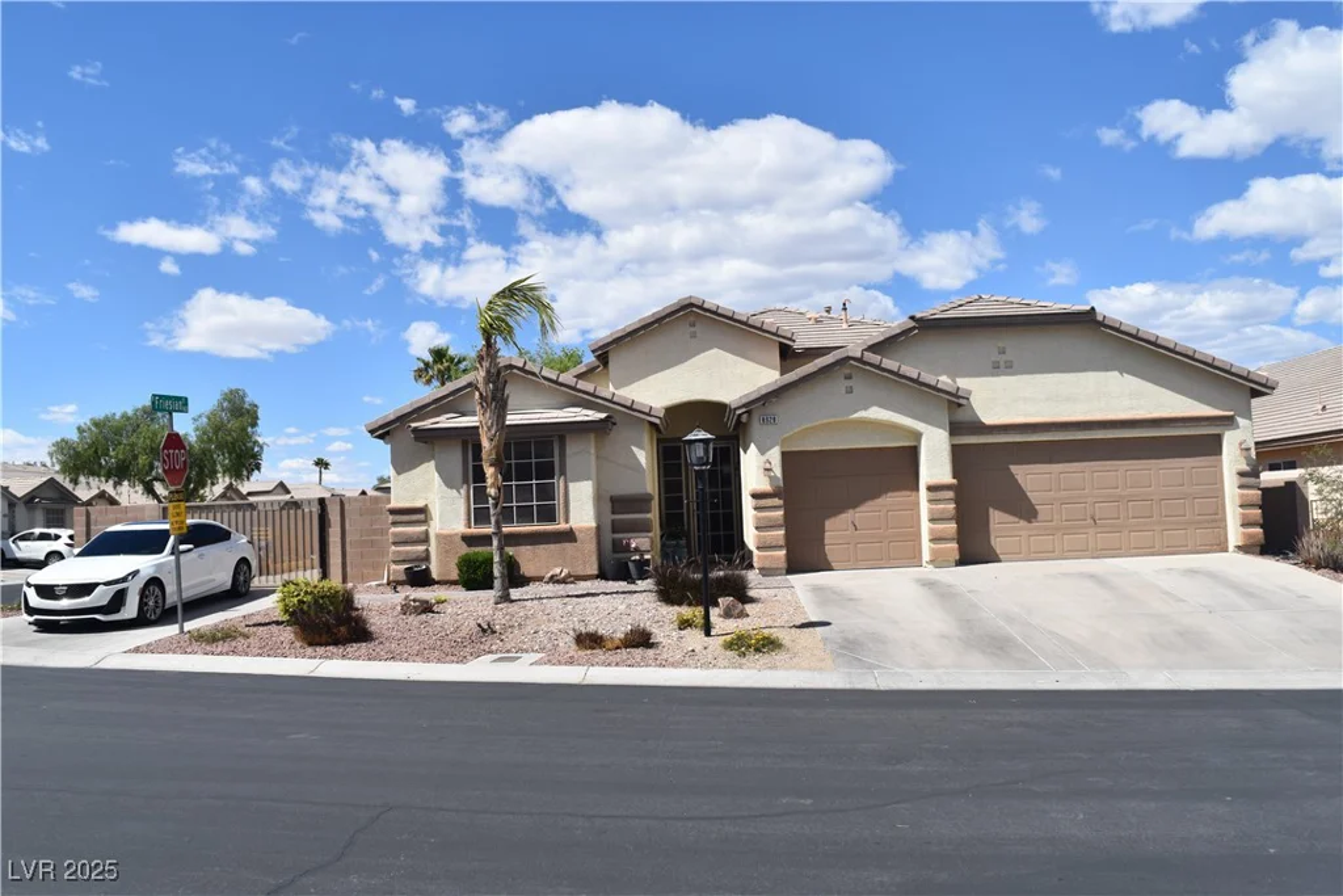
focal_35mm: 27
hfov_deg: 67.4
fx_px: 1007
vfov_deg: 47.9
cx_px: 672
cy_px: 448
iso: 200
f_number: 10
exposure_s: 1/400
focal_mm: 18
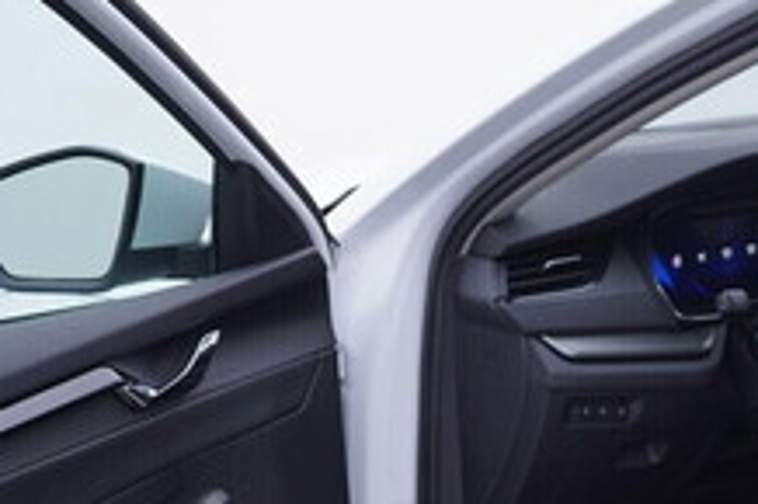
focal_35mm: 91
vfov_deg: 14.8
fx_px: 1915
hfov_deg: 22.3
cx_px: 483
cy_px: 502
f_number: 3.5
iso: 125
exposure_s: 1/60
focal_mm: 24
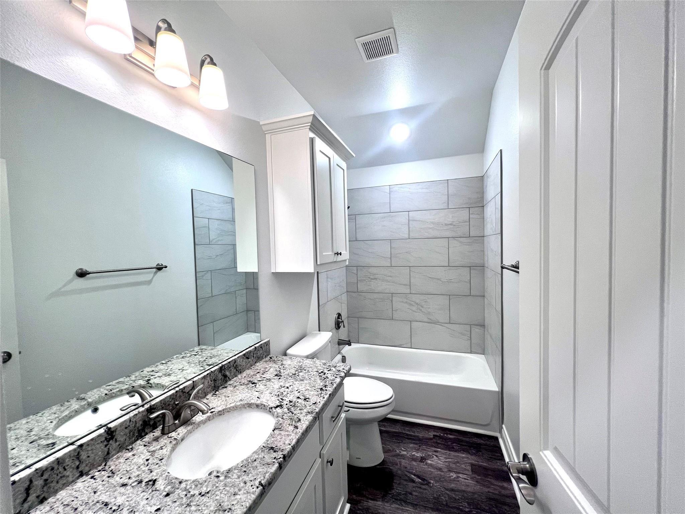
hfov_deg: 106.2
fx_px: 257
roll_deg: +1.6
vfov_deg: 89.9
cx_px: 342
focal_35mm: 13
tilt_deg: -2.1
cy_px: 257
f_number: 1.8
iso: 160
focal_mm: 1.57
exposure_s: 1/120
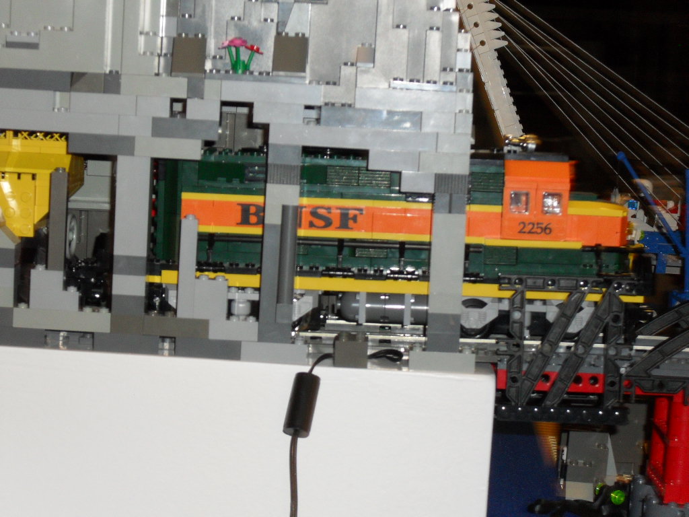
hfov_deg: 22.0
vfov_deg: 16.6
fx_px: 1771
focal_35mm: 89
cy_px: 258
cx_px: 344
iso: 200
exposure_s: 1/60
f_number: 5.5
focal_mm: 15.7
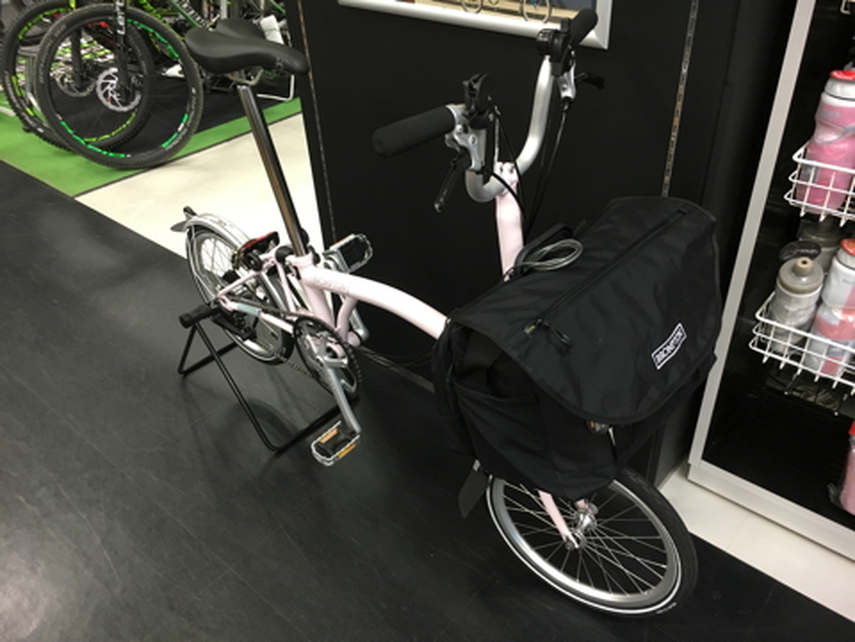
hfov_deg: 61.7
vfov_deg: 48.2
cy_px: 321
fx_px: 716
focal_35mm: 29
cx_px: 428
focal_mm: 4.15
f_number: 2.2
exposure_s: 1/30
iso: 100
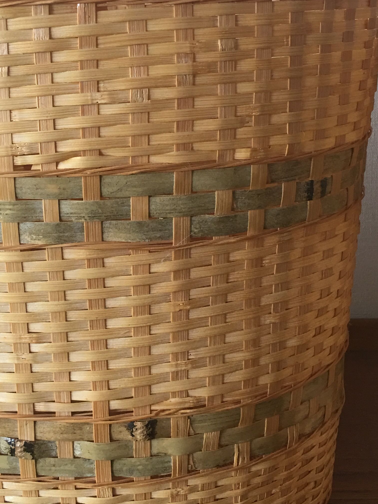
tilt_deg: -12.4
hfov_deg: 25.0
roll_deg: +0.3
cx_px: 102
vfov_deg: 32.9
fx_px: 844
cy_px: 168
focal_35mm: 58
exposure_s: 1/30
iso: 40
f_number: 2.2
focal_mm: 4.15
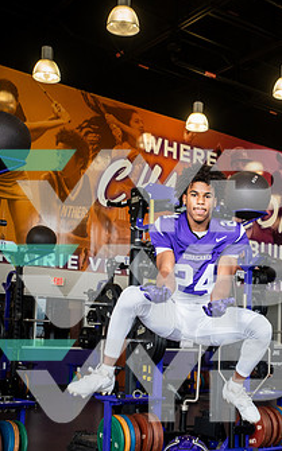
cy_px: 287
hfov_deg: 24.7
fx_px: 640
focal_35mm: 52
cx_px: 197
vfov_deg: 38.6
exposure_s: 1/250
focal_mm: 38
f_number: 7.1
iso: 800
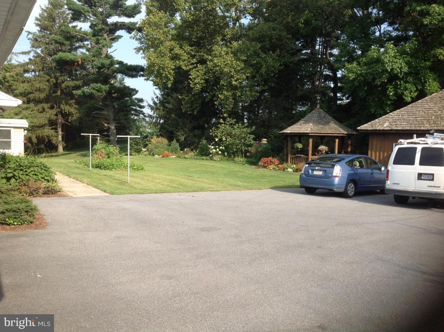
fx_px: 448
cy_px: 166
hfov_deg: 52.7
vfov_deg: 40.6
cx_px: 222
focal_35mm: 35
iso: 50
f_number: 2.4
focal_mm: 4.28
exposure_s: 1/737
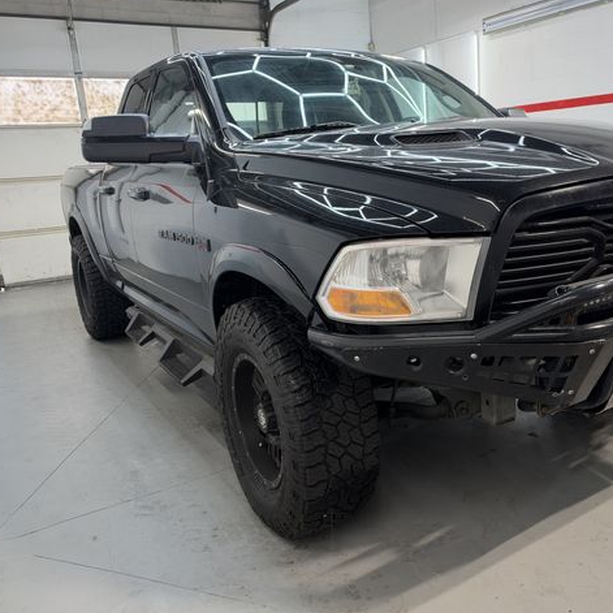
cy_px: 303
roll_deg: +3.1
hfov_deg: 53.2
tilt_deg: -12.9
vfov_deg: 54.0
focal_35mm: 30
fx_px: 601
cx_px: 400
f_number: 1.8
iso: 125
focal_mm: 6.93
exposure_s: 1/120
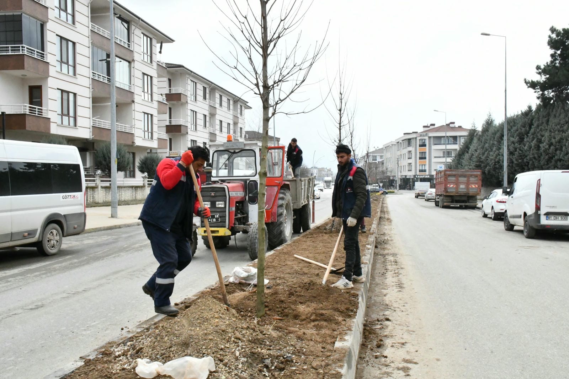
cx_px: 284
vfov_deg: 36.9
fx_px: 569
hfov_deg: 53.1
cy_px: 190
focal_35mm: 36
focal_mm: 24
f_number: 25
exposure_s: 1/320
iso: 5000
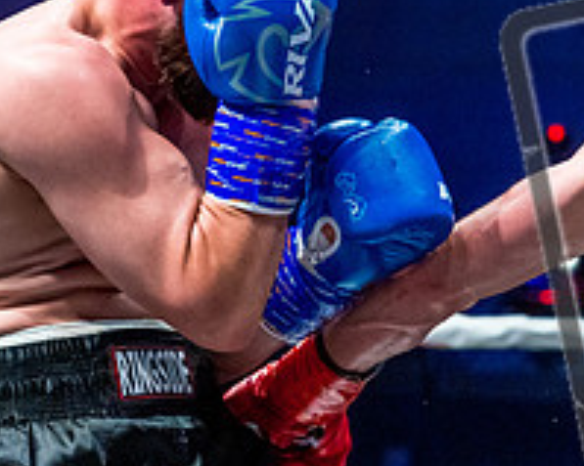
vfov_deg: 7.5
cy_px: 19
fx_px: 3559
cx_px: 571
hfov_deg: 9.3
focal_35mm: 206
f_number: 4
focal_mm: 70
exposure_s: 1/1000
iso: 4000
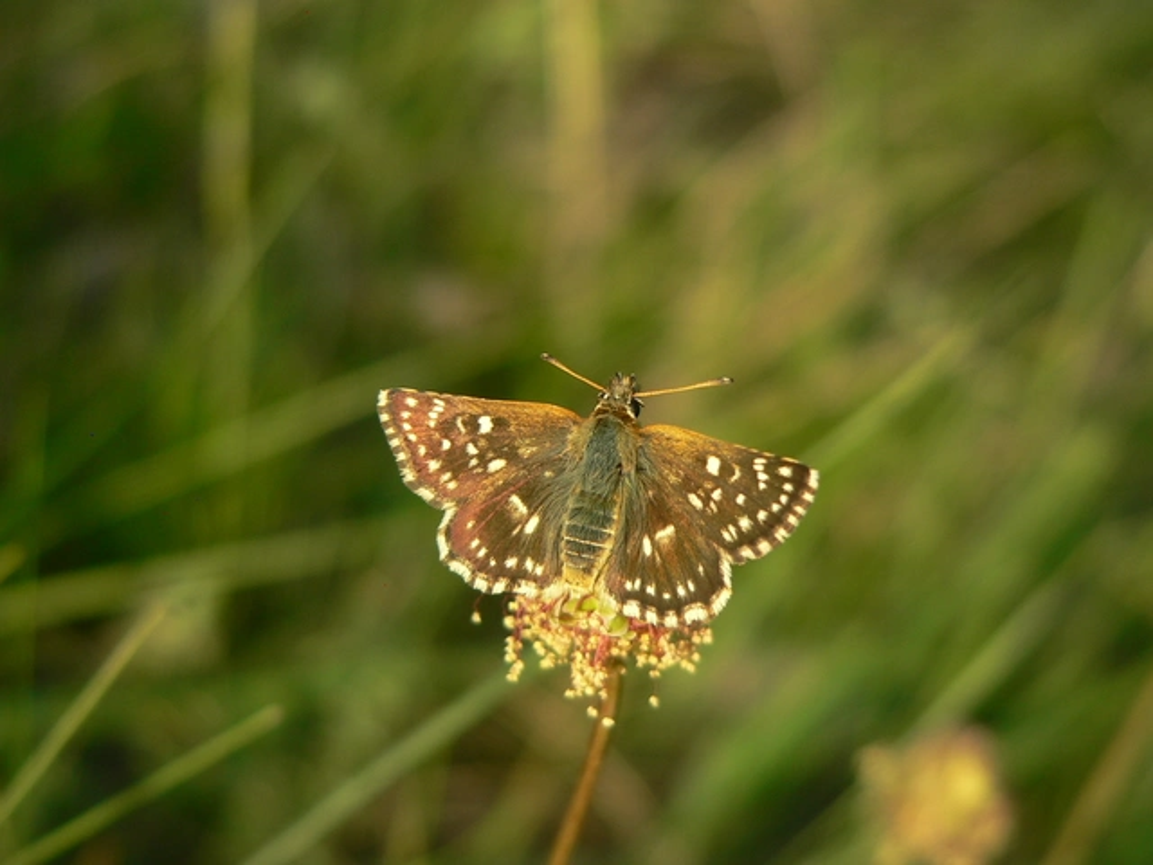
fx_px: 3198
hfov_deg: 20.4
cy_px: 432
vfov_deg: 15.4
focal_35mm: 96
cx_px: 576
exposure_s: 1/200
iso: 80
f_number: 3.3
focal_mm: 16.1
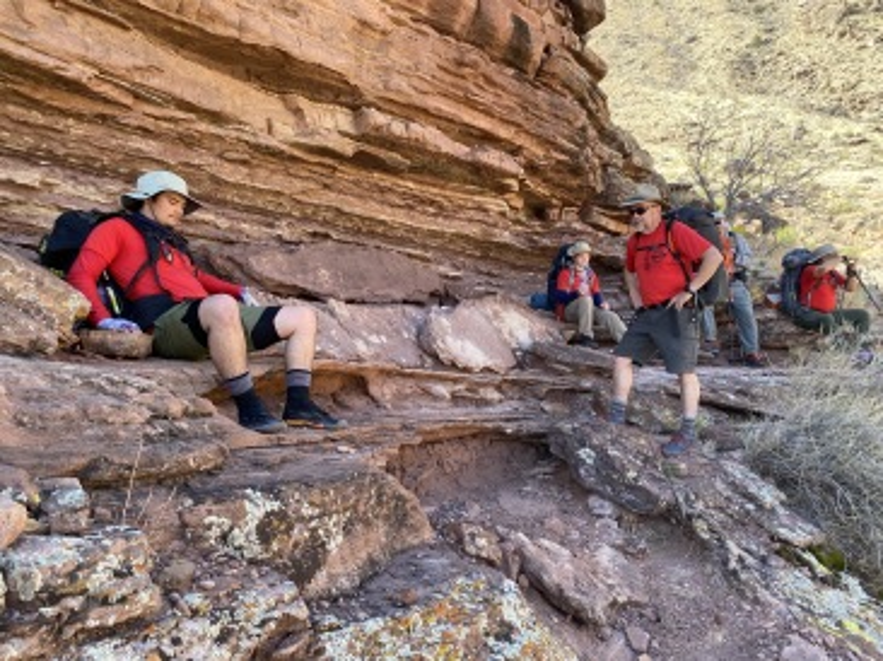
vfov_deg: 53.0
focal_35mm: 26
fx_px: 663
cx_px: 442
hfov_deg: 67.3
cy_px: 330
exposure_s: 1/165
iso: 32
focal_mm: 4.25
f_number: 1.8
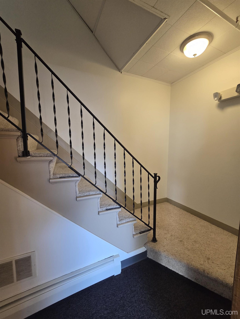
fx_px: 120
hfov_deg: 89.9
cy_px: 160
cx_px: 120
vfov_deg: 106.2
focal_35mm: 13
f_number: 2.2
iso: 250
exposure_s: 1/60
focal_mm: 2.2
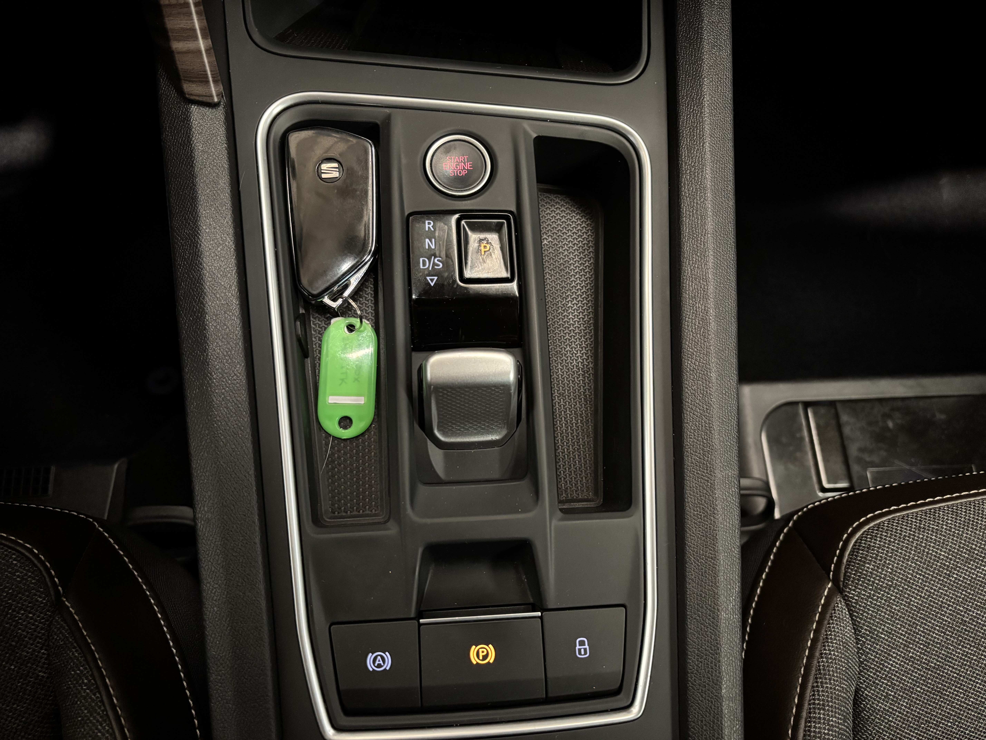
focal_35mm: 26
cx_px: 493
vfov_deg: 53.1
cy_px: 370
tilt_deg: -68.1
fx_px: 741
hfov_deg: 67.3
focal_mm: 5.96
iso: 640
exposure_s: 1/25
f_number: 1.6
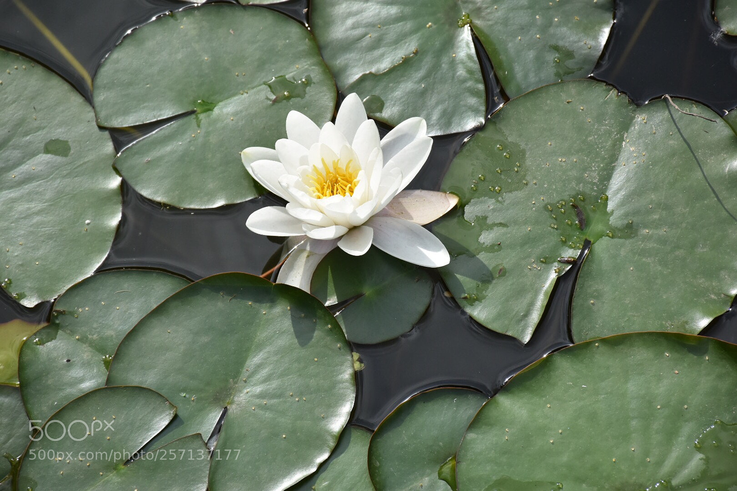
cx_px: 368
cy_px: 246
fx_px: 4299
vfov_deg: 6.5
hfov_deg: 9.8
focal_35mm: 210
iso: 560
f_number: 8
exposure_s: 1/1000
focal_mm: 140
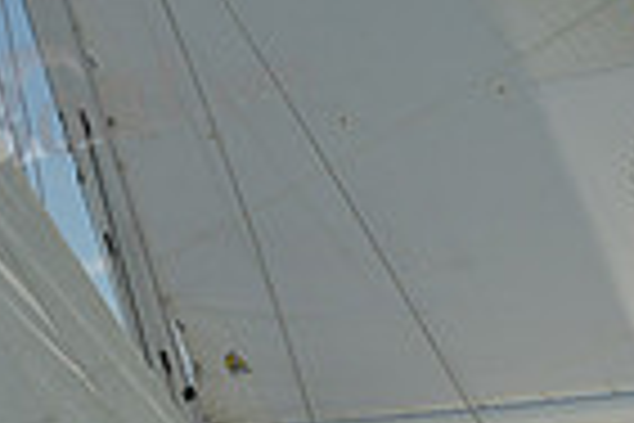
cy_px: 722
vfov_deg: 4.7
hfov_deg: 7.1
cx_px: 549
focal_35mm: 288
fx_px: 5072
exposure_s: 1/800
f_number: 13
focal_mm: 70
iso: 320
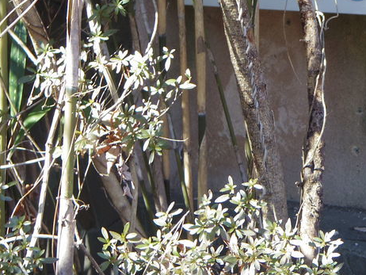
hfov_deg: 15.7
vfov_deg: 12.0
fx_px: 1291
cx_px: 395
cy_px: 5
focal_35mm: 122
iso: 125
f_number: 2.8
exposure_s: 1/125
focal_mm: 8.5
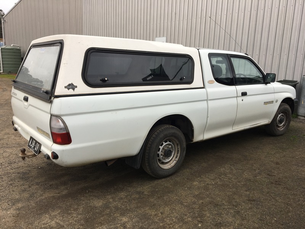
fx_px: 256
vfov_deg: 48.2
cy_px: 114
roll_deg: -1.0
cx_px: 152
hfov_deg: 61.7
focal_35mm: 29
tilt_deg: -10.8
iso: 32
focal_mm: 4.15
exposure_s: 1/100
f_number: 2.2
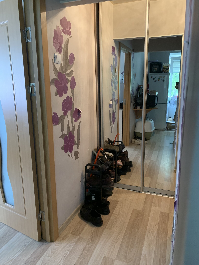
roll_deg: +1.5
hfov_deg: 53.1
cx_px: 100
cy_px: 132
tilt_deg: -11.7
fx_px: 199
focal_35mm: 26
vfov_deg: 67.3
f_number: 1.8
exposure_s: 1/33
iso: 400
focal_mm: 4.25
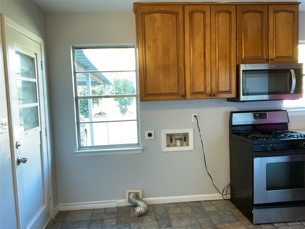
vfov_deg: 48.2
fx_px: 256
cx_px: 152
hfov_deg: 61.7
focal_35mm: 29
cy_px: 114
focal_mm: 3
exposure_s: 1/40
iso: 320
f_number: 1.8
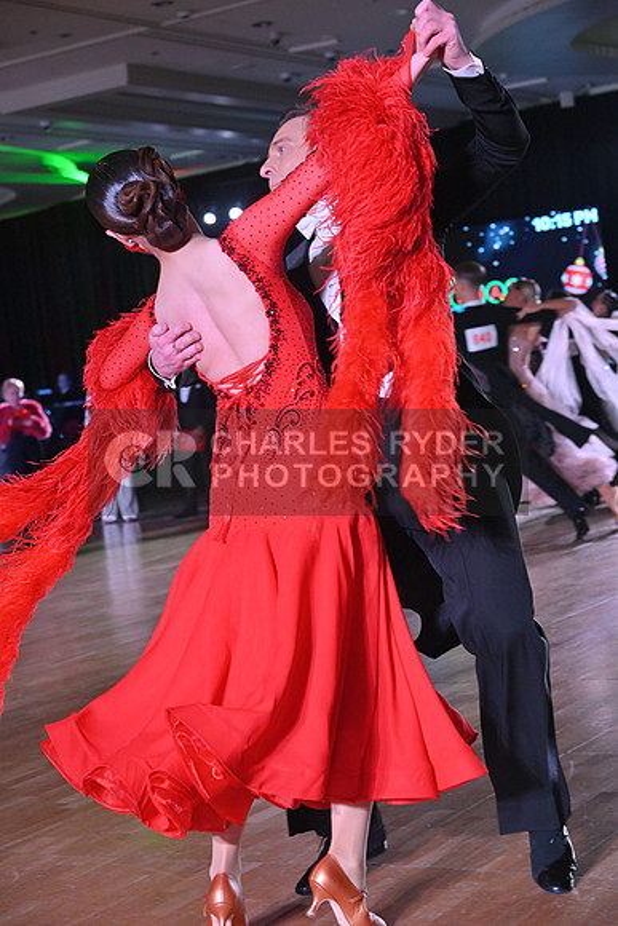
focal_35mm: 70
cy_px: 463
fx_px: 1801
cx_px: 309
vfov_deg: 28.8
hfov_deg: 19.5
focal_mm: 70
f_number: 5.6
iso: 4000
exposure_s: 1/400
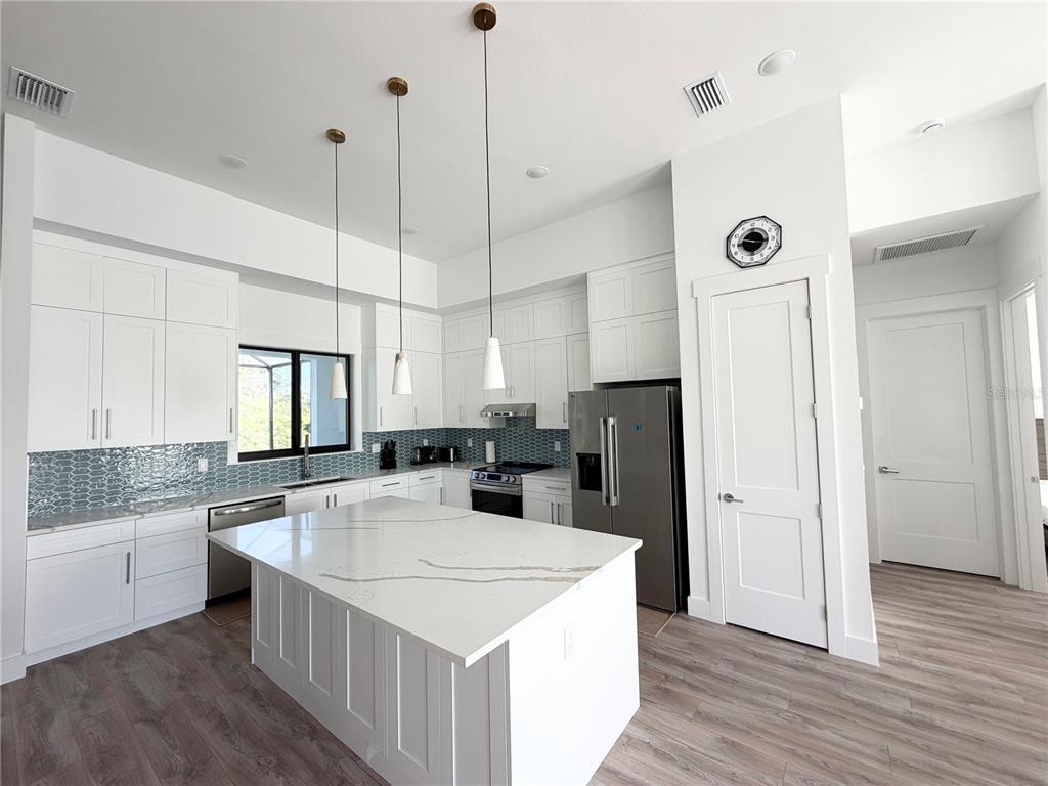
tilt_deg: +2.5
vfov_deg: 85.7
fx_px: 424
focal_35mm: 14
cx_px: 524
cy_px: 393
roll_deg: +2.0
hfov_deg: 102.1
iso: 50
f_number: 2.2
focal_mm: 2.22
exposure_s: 1/121
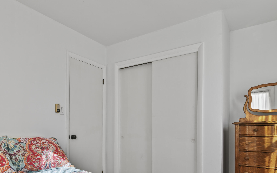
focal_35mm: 26
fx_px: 196
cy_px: 134
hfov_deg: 68.3
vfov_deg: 45.6
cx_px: 91
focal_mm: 16
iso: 400
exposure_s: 1/40
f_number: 8
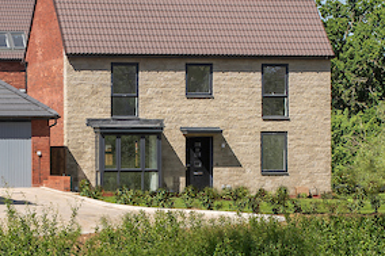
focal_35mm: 190
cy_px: -28
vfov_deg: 7.2
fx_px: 2031
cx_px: 137
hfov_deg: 10.8
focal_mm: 45
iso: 32
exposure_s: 1/50
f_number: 11
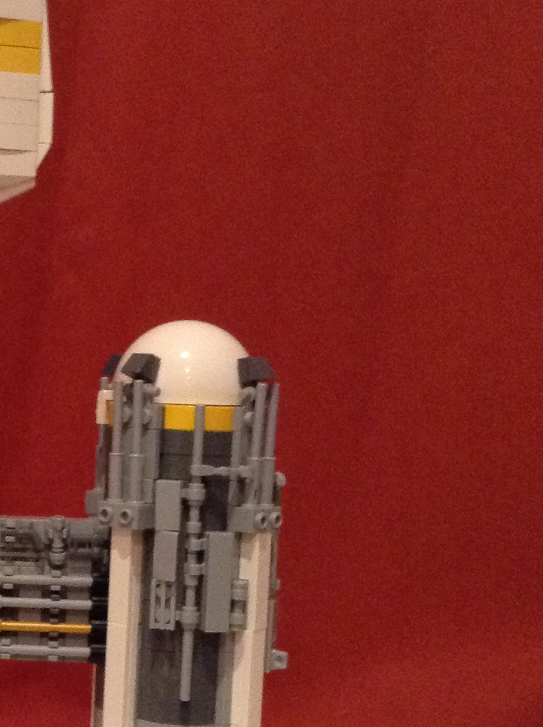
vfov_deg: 24.2
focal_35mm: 80
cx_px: -97
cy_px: 528
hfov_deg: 17.6
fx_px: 1677
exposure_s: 1/15
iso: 320
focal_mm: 3.3
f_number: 2.4
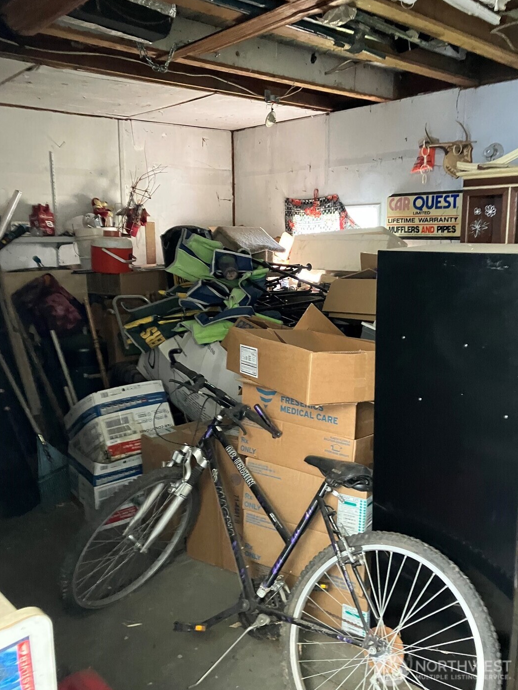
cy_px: 336
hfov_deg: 48.2
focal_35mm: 29
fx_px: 578
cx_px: 259
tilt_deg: -8.0
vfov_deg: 61.6
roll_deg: +2.0
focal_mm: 3.99
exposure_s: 1/30
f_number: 1.8
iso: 500
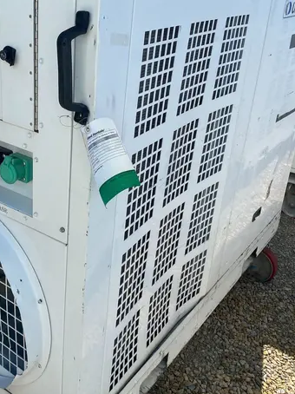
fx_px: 478
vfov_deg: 44.7
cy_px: 172
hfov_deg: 33.9
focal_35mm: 42
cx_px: 93
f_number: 1.8
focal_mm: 4.25
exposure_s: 1/2410
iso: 32
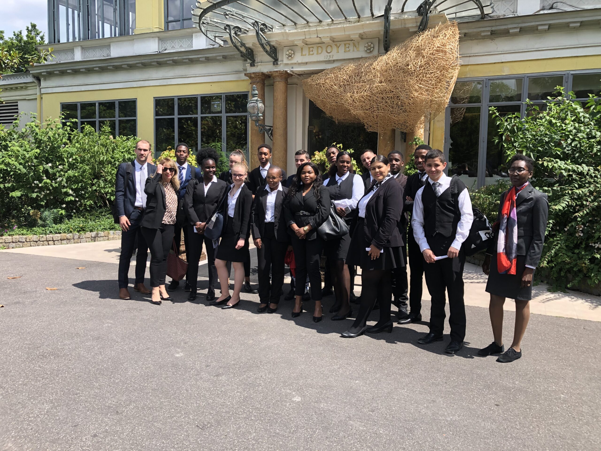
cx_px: 300
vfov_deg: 49.7
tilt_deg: -5.9
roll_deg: -0.9
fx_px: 486
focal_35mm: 28
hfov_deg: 63.4
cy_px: 226
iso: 20
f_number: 1.8
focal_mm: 3.99
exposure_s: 1/827
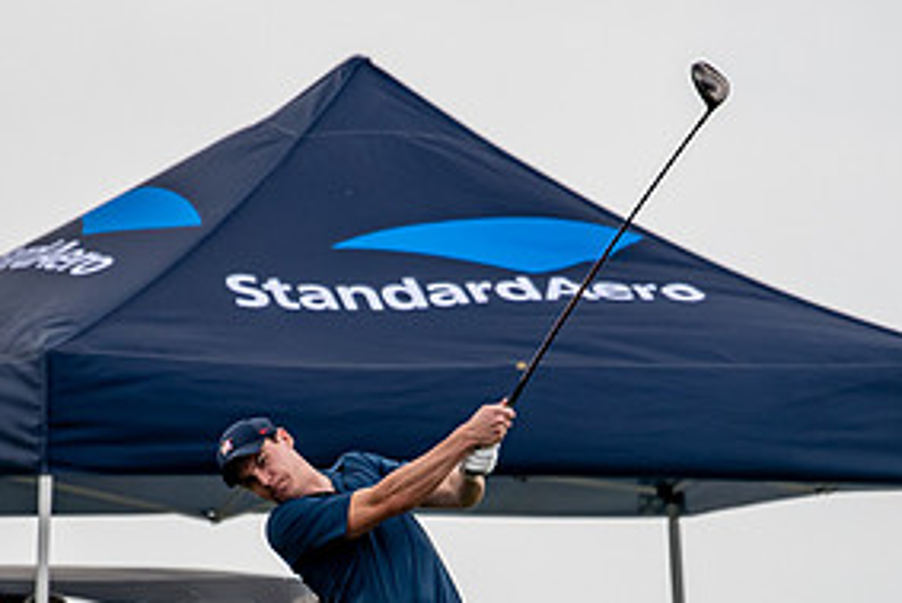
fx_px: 30081
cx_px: 437
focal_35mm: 1200
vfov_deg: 1.1
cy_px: 614
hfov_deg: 1.7
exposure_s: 1/2000
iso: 400
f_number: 5.6
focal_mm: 390
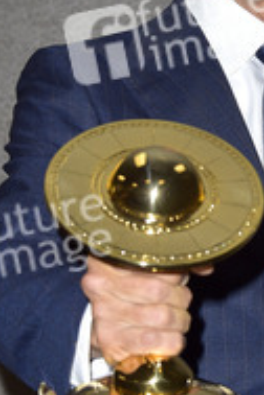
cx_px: 234
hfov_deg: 10.4
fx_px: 1441
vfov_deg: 15.6
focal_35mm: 131
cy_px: 140
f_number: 6.3
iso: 500
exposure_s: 1/250
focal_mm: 62
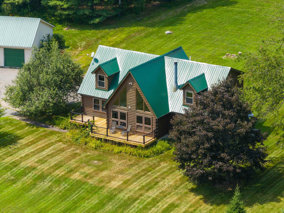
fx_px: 1361
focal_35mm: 166
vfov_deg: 8.9
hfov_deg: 11.9
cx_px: 142
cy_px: 106
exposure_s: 1/320
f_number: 3.4
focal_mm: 30.71
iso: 100
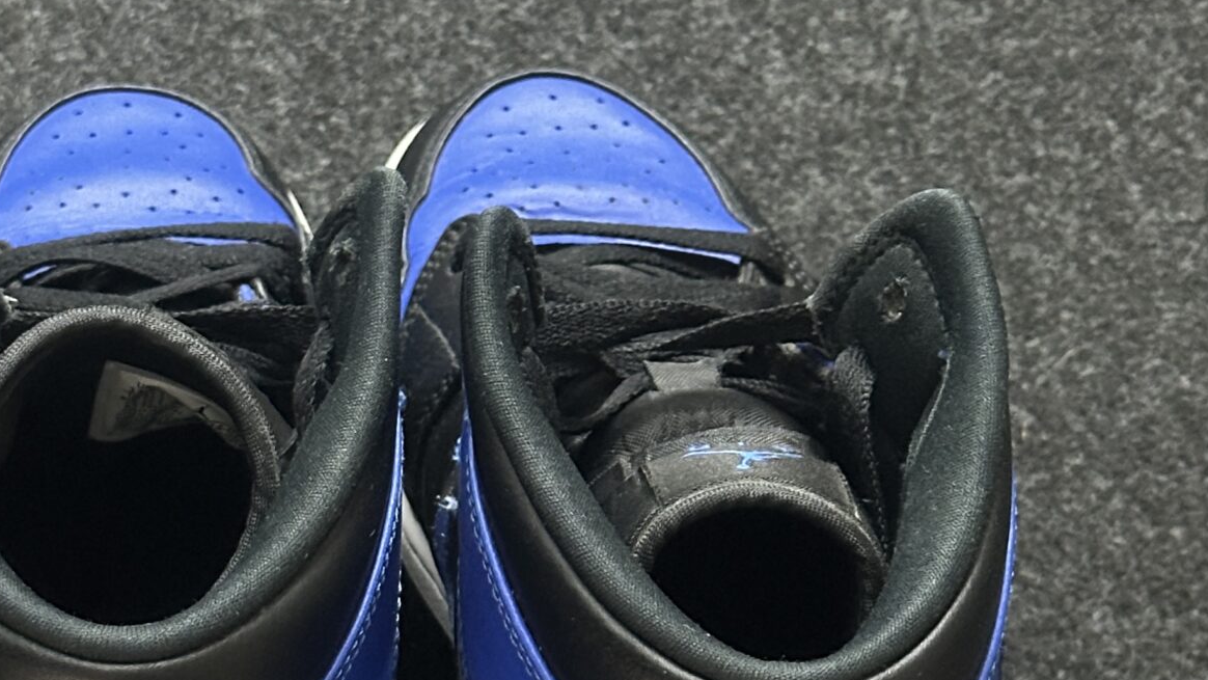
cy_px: 671
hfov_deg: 18.6
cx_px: 389
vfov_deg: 10.5
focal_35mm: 115
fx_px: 3684
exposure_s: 1/25
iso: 800
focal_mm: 6.86
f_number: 1.78
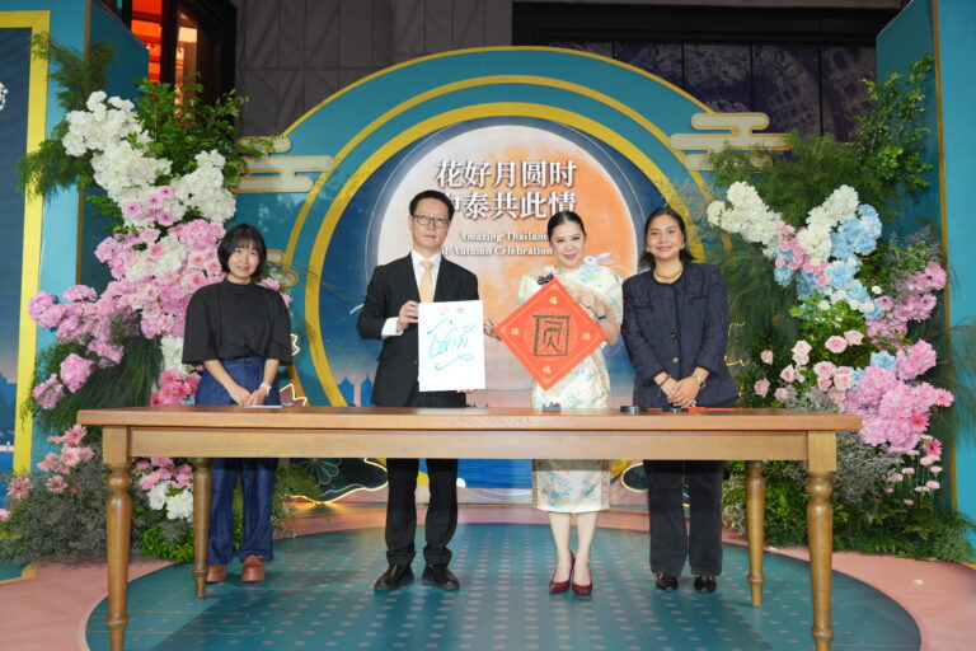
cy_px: 326
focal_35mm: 30
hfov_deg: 61.9
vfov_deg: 43.6
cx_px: 488
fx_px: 813
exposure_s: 1/160
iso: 320
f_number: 3.5
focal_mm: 30
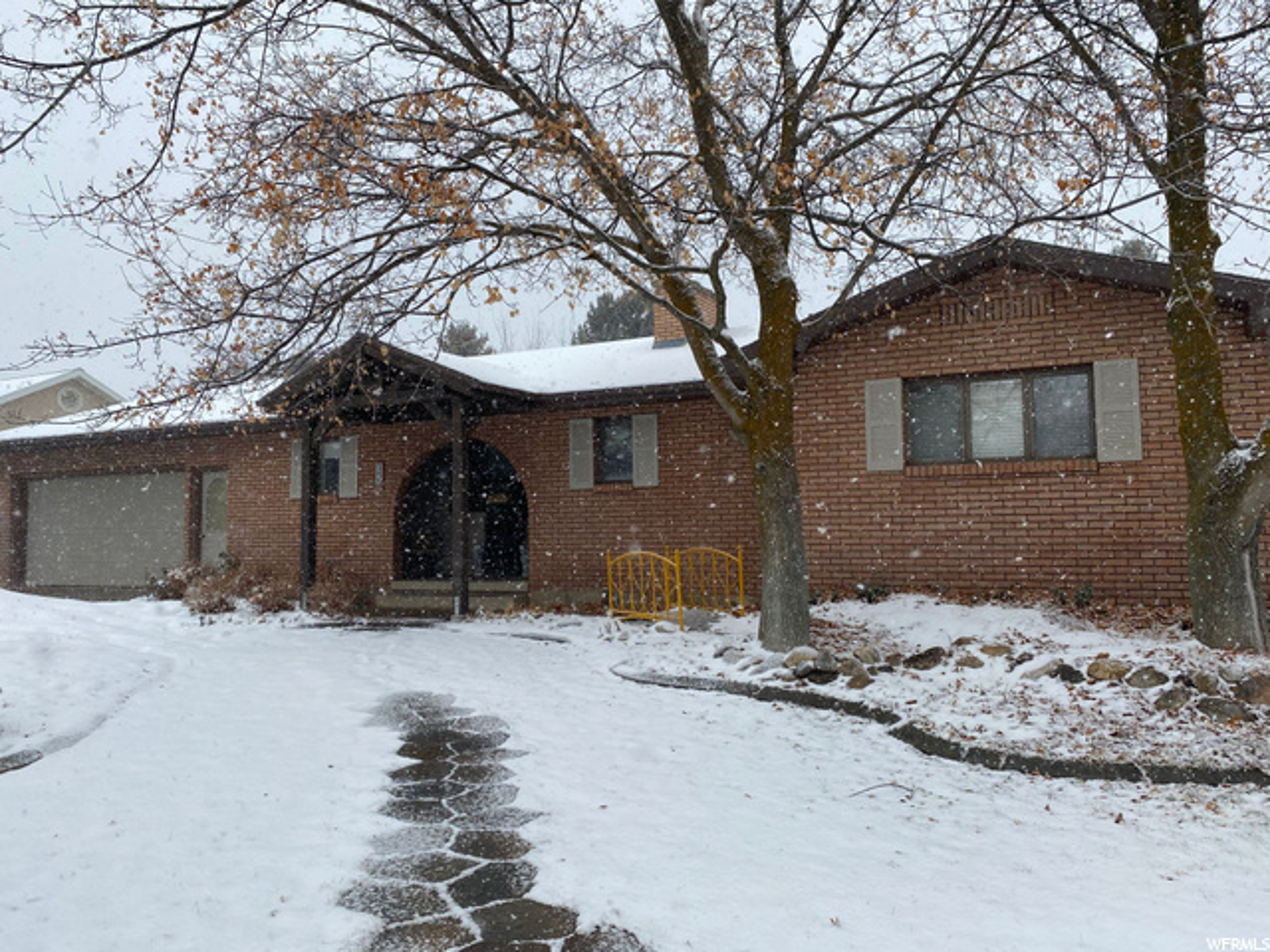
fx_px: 954
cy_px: 476
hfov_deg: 67.3
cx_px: 635
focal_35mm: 26
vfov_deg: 53.1
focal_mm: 4.25
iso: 32
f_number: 1.8
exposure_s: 1/1316
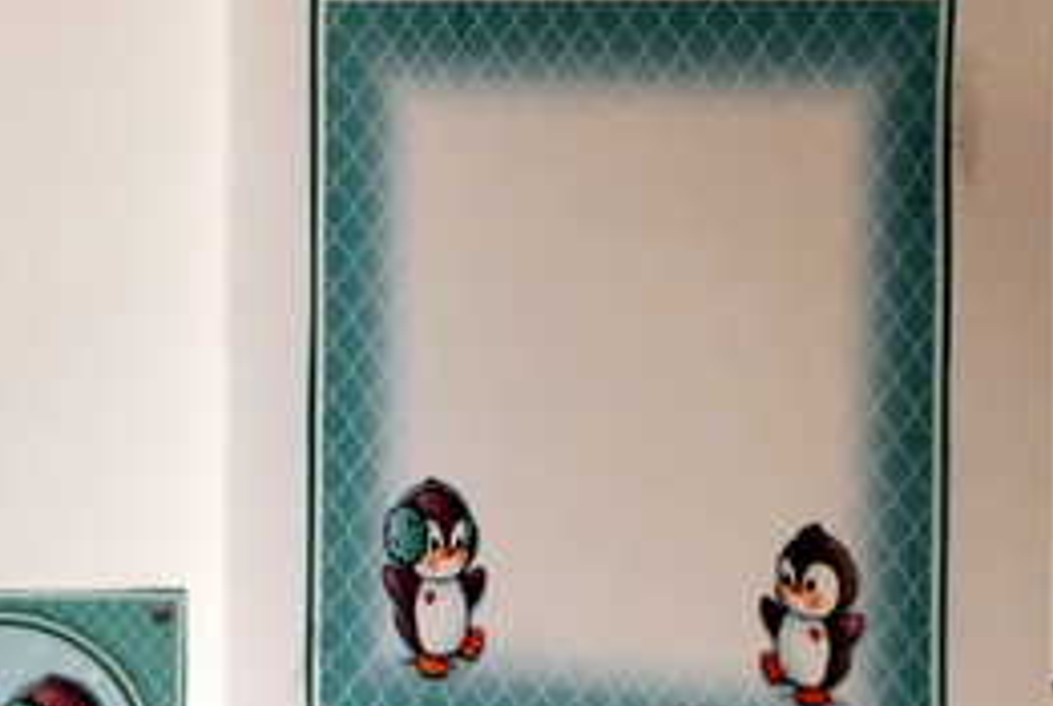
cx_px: 194
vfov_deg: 14.8
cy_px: 375
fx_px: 2725
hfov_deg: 21.6
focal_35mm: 93
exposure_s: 1/40
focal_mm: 36
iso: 200
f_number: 5
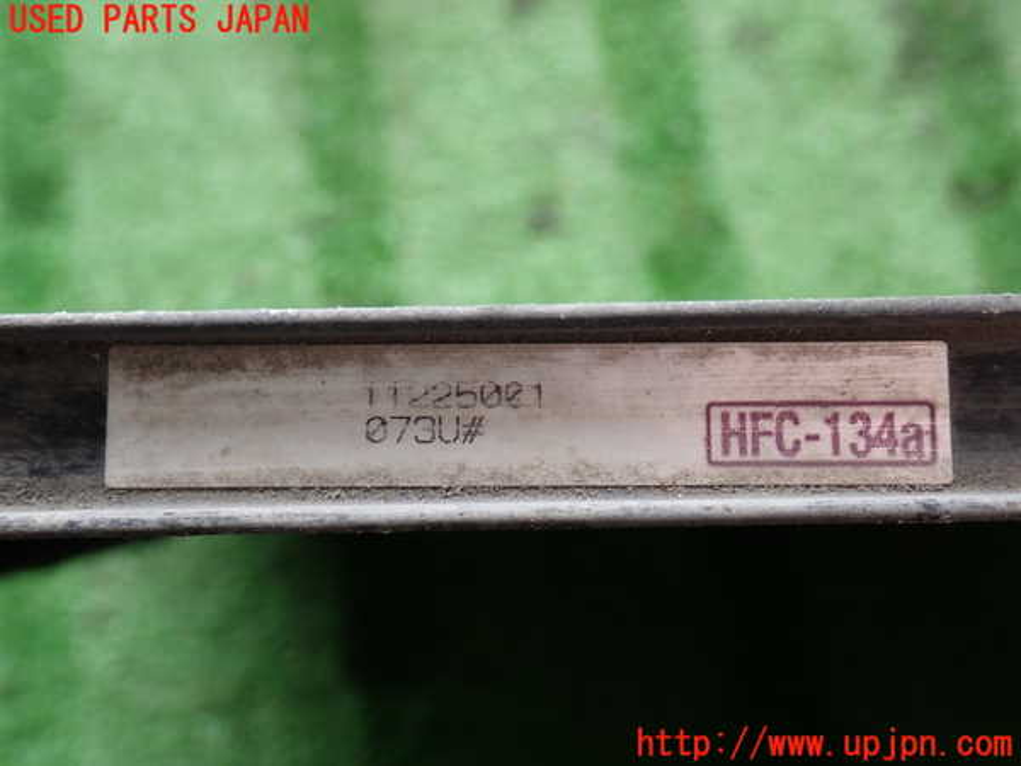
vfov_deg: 37.7
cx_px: 510
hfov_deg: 49.0
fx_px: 1121
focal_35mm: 38
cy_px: 383
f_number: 2.7
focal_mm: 6.83
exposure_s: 1/60
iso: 200
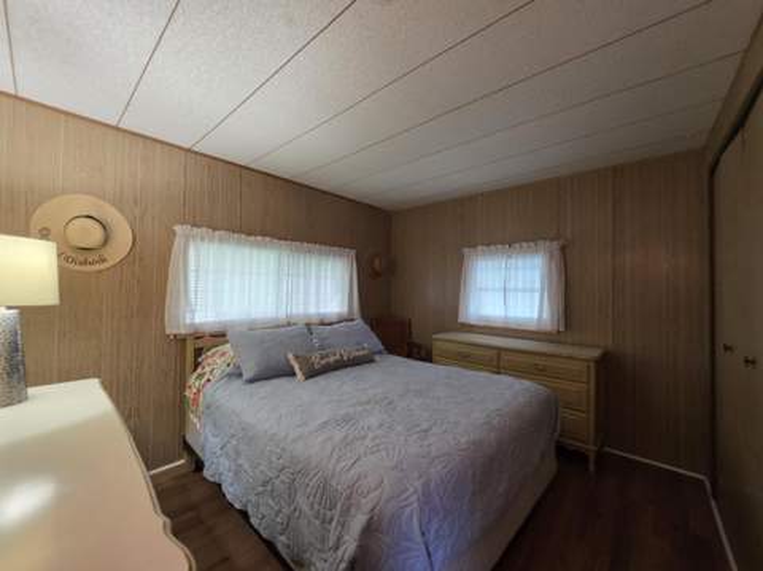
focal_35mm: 13
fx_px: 286
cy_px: 286
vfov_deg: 89.8
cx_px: 382
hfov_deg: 106.2
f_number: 1.9
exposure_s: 1/60
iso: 400
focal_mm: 2.2
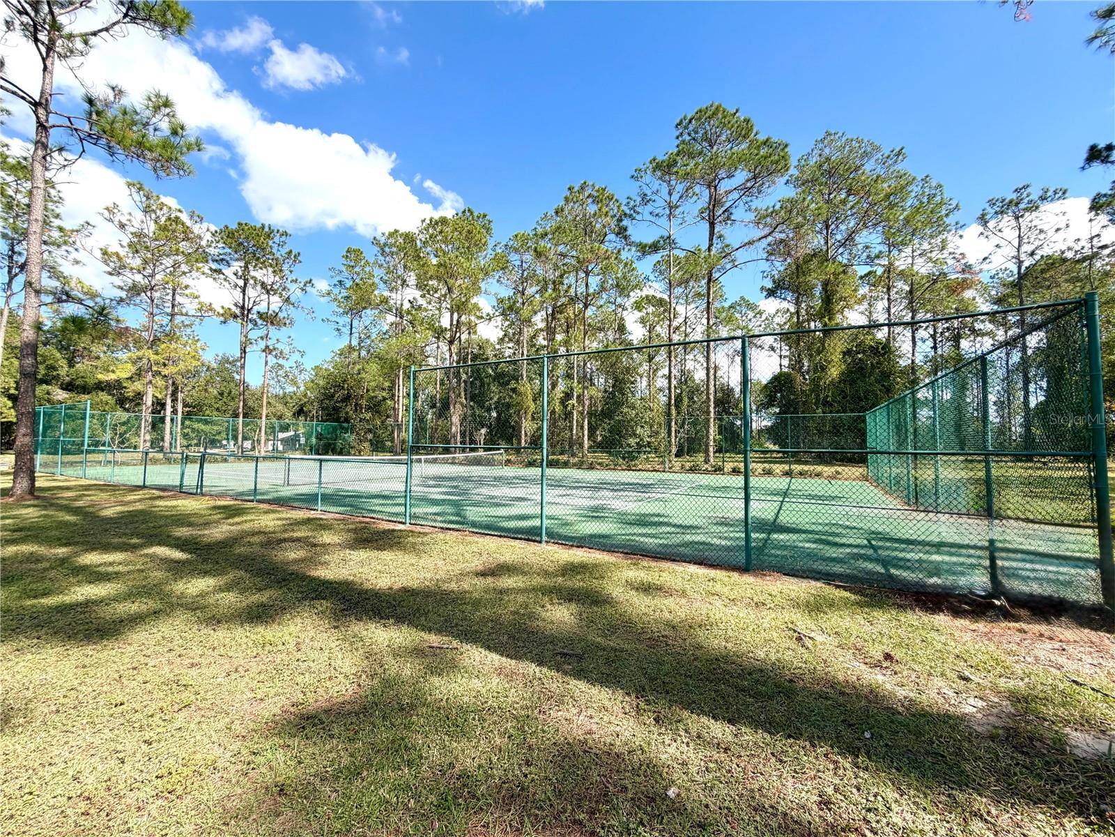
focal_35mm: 14
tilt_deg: +3.9
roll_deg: -0.6
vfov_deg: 85.7
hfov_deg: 102.1
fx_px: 451
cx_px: 558
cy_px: 418
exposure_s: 1/770
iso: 32
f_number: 2.2
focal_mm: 2.22
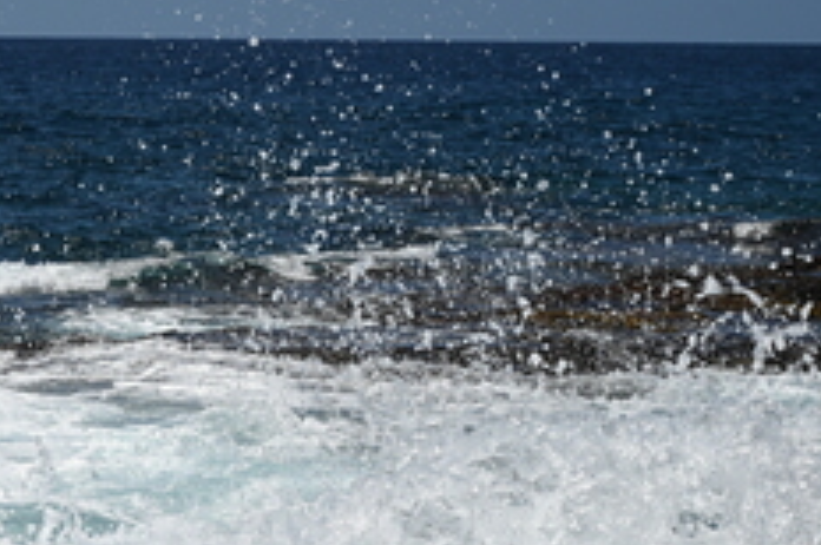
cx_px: 96
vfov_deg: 10.6
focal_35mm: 128
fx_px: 2915
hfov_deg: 15.9
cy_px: 518
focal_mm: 53
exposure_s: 1/4000
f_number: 7.1
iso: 400
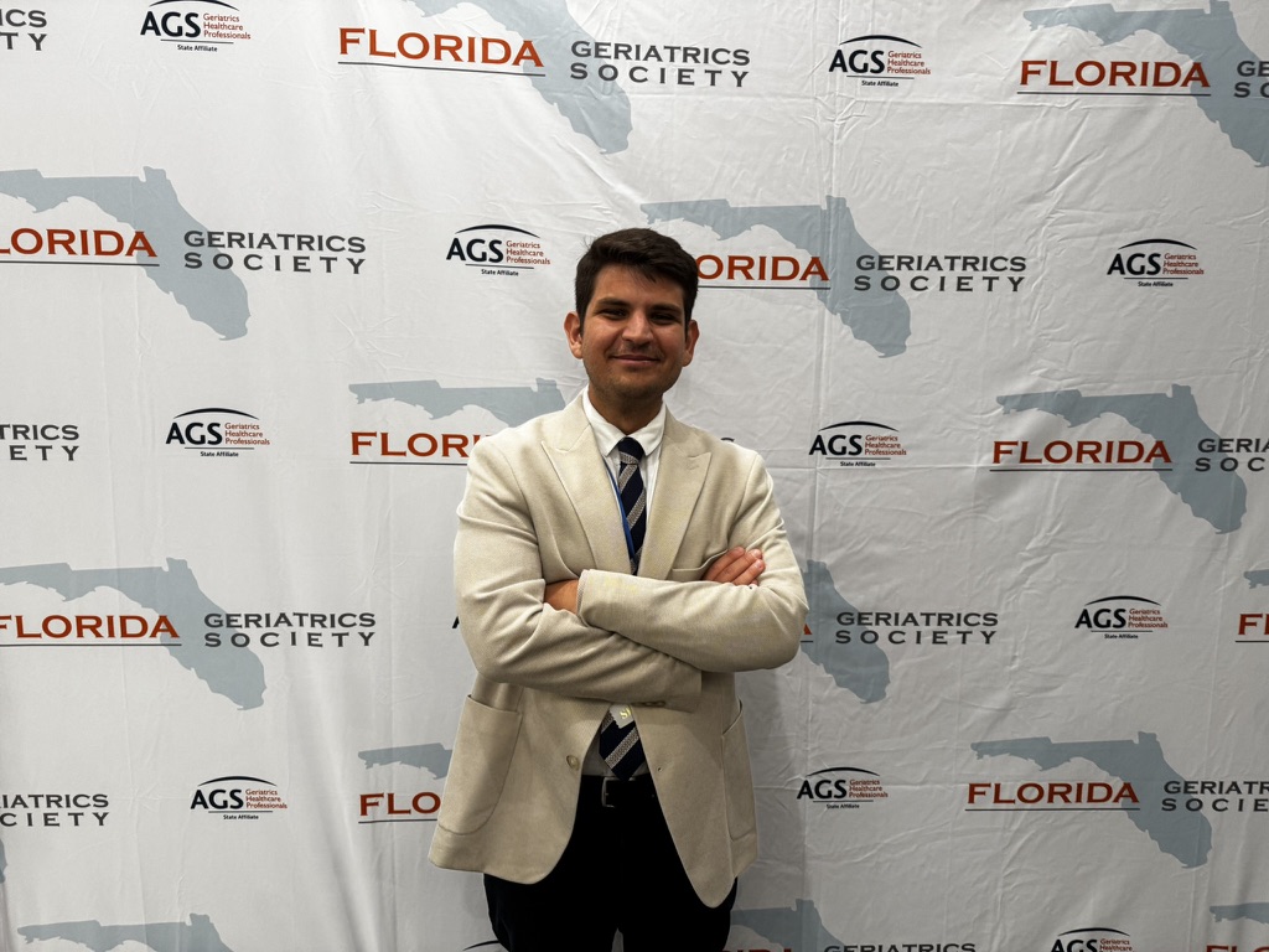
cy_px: 476
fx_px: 880
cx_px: 634
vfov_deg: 56.8
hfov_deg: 71.6
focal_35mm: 24
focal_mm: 6.76
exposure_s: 1/60
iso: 160
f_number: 1.78
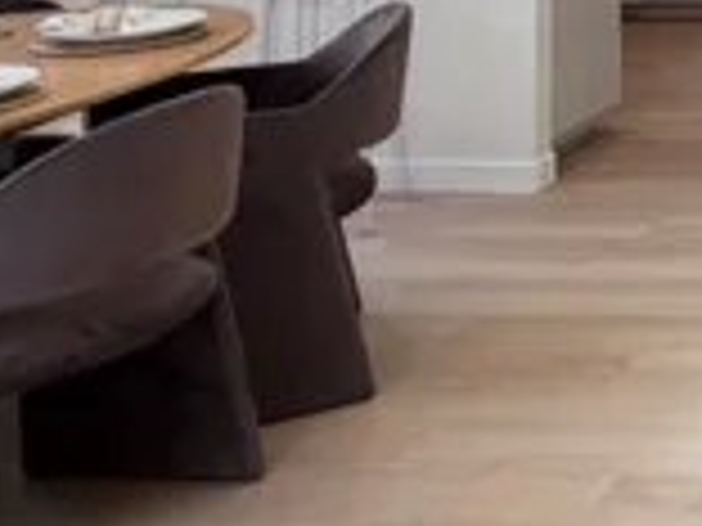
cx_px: 1168
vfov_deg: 19.3
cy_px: -256
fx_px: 1359
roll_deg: +0.8
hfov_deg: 21.8
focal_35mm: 67
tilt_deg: +1.2
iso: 160
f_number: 2.2
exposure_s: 1/120
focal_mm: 2.22
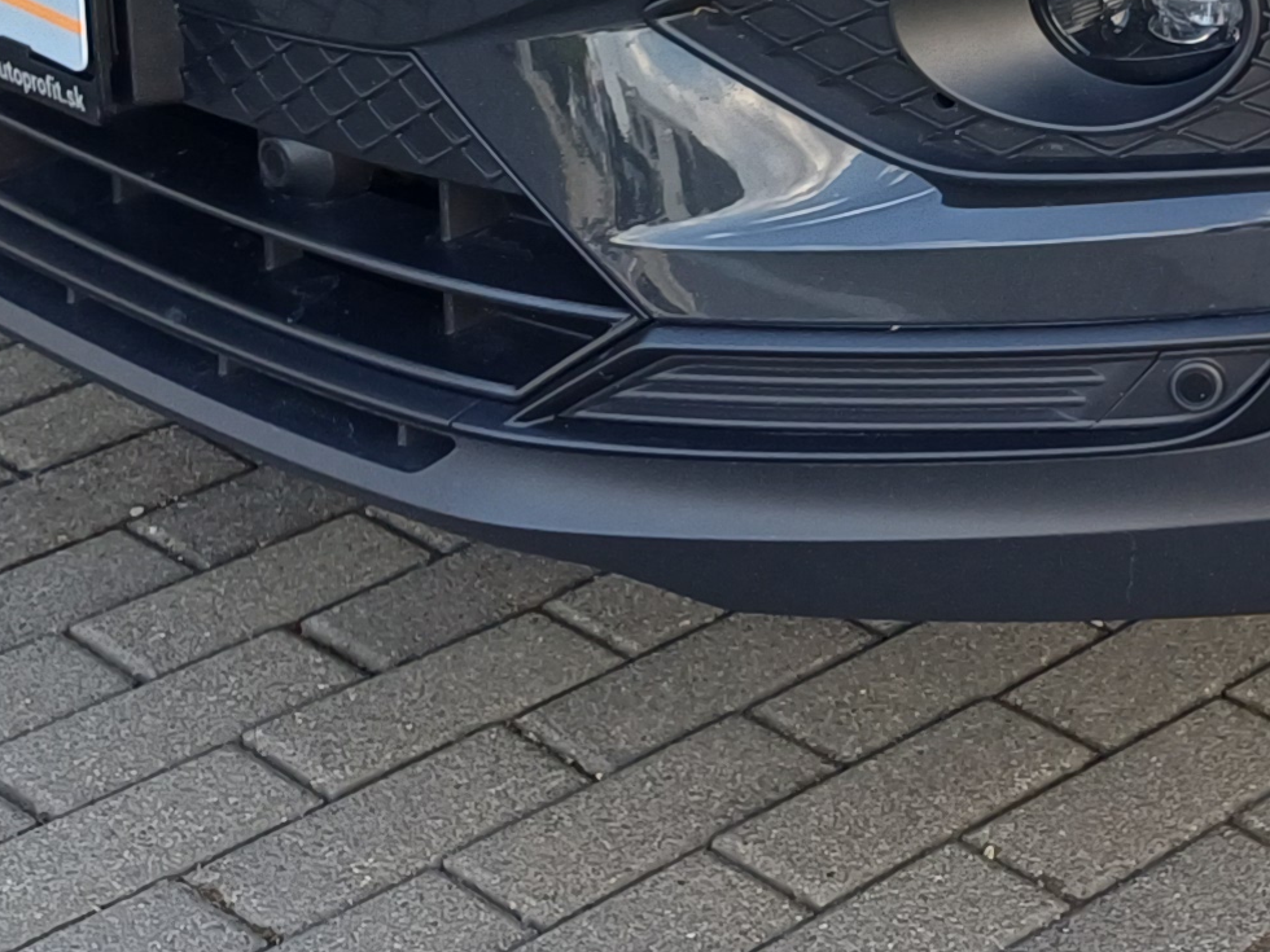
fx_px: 3742
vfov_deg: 13.7
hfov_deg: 18.1
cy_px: -470
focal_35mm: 102
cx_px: 1582
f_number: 1.8
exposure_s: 1/236
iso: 50
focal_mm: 4.65
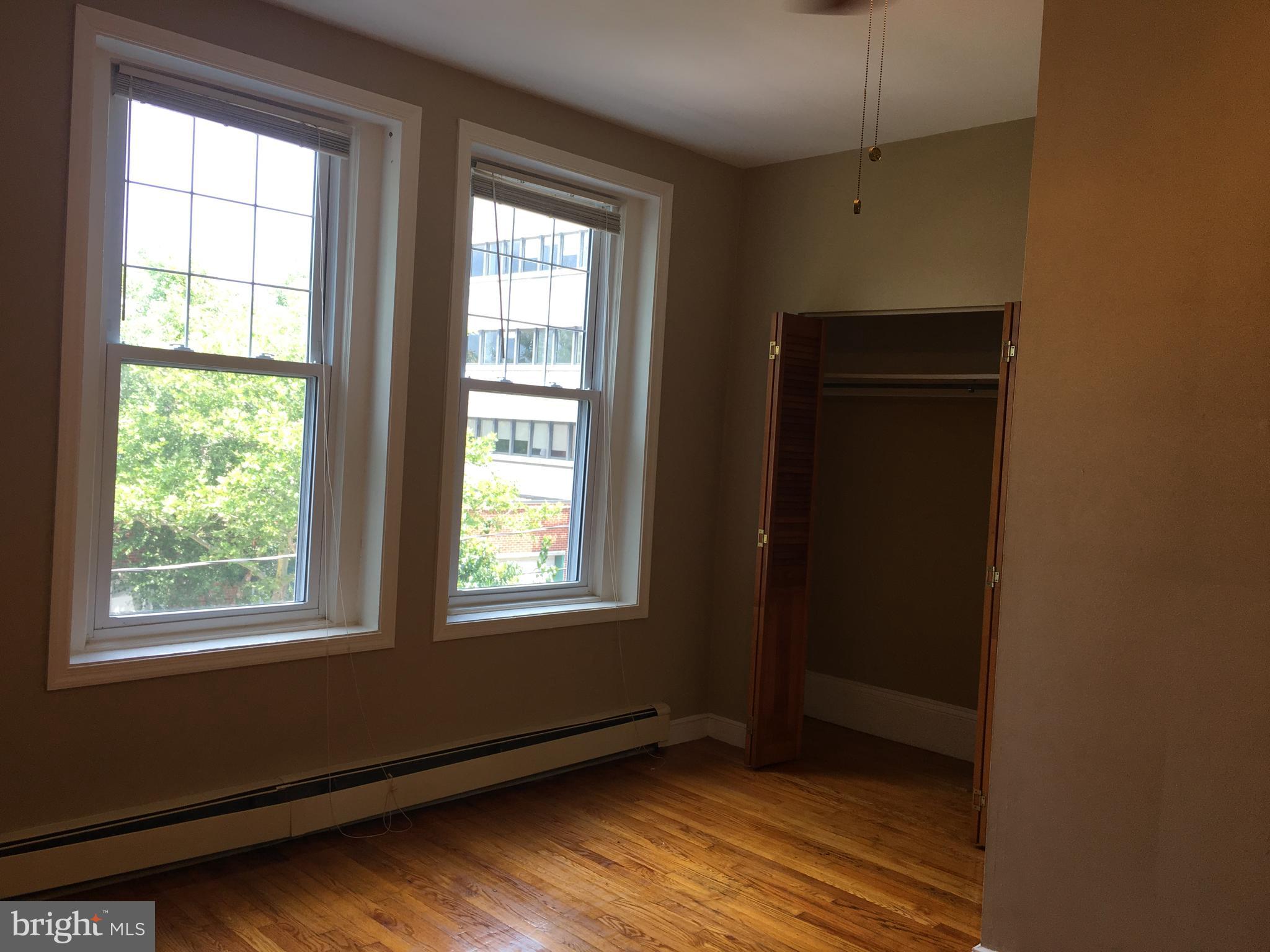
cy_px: 476
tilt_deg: -2.6
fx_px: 1064
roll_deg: -3.5
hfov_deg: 61.7
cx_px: 635
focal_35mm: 29
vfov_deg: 48.2
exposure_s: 1/60
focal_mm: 4.15
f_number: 2.2
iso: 25
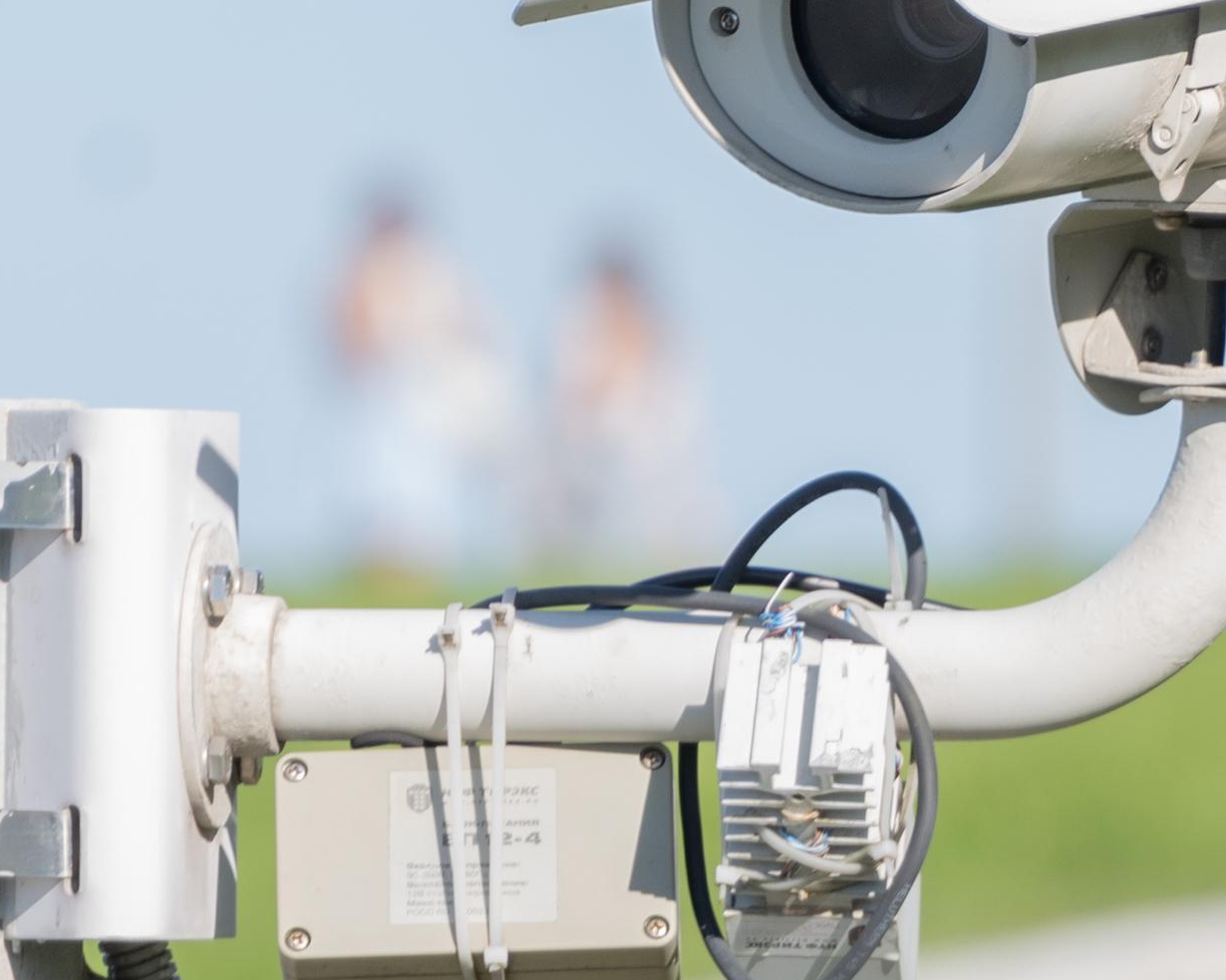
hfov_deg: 1.9
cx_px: 1168
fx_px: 36031
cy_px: 513
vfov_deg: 1.6
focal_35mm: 993
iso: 100
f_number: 6.3
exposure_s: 1/200
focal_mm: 200
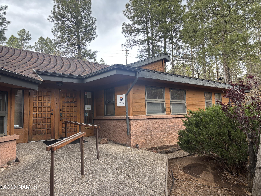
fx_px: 196
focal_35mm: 26
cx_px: 130
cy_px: 98
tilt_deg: +5.1
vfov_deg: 53.1
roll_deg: +1.5
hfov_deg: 67.3
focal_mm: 5.96
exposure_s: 1/121
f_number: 1.6
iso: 64
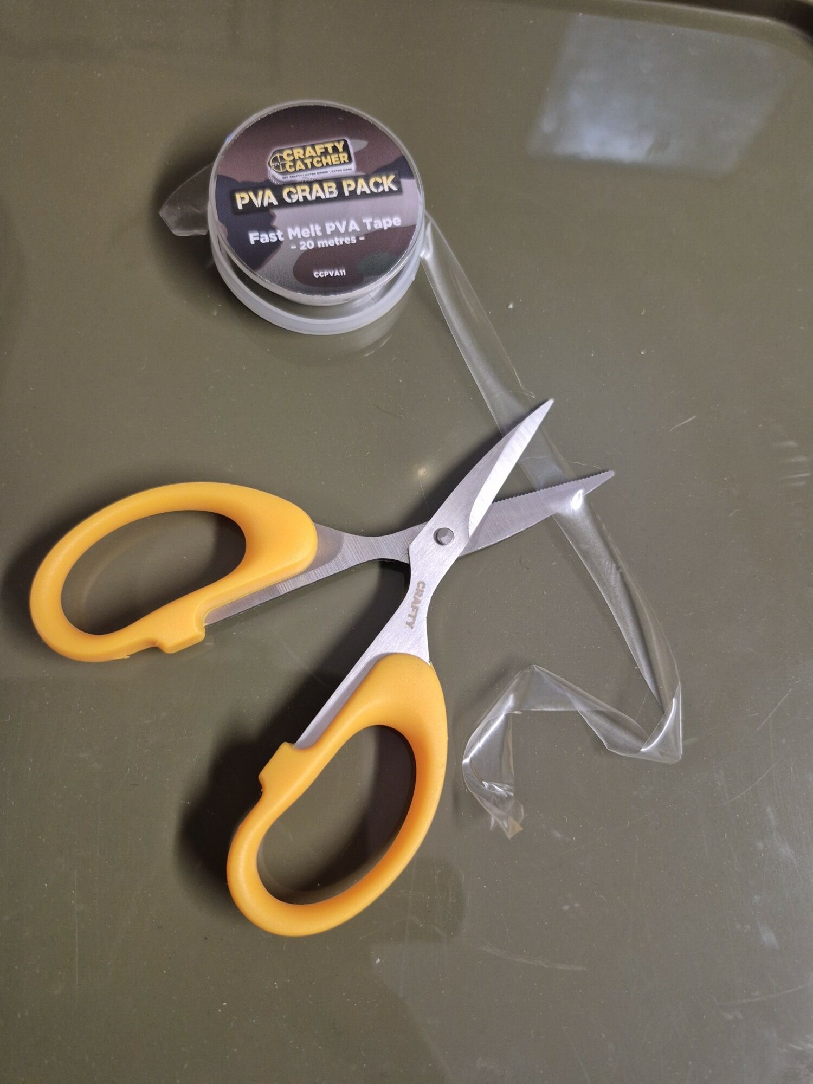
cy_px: 542
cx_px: 406
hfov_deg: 58.9
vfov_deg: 73.9
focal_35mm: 23
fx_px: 720
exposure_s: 1/100
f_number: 1.8
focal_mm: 5.4
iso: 400
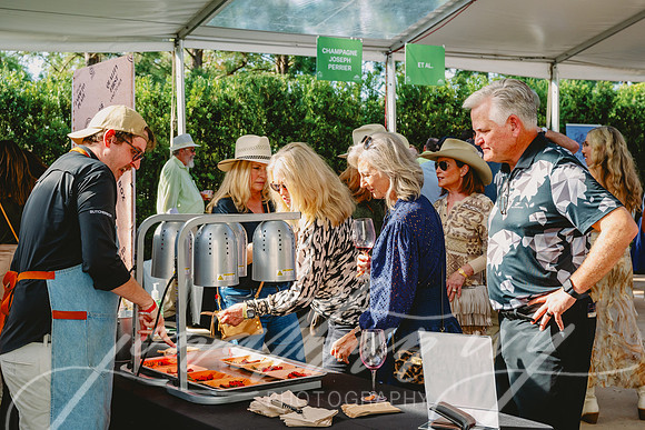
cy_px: 215
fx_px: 978
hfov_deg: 36.5
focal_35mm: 55
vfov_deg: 24.8
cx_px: 322
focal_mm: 53
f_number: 7.1
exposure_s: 1/500
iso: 800
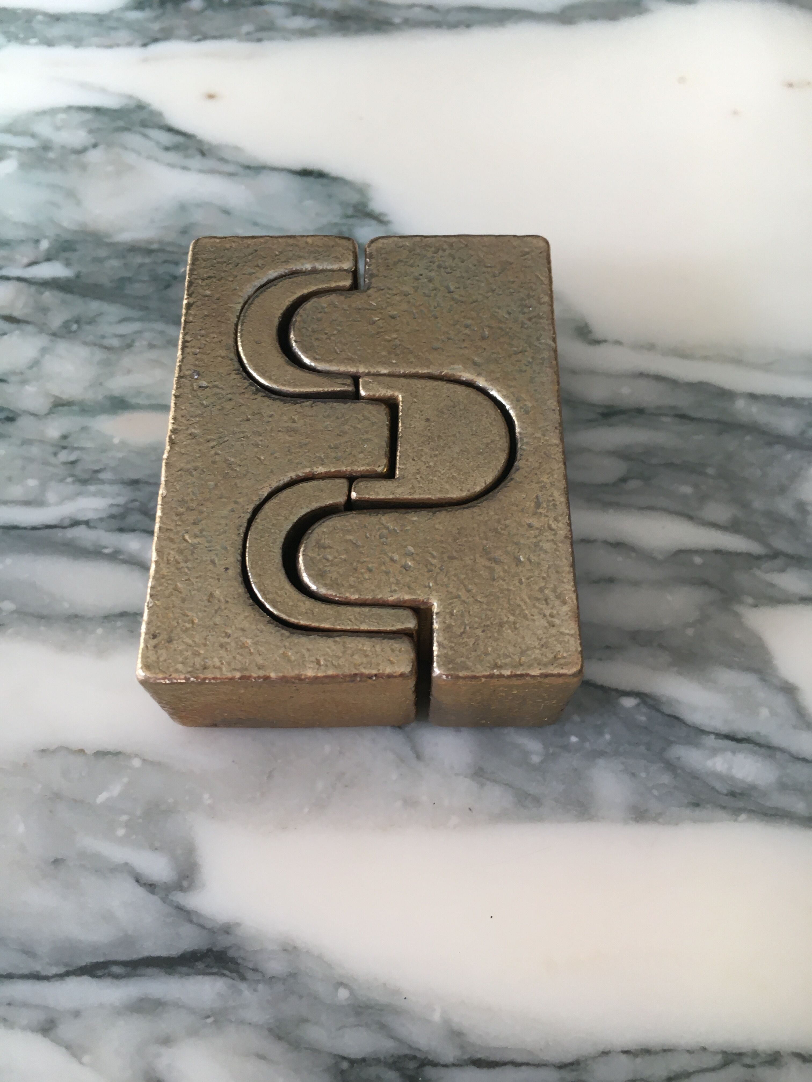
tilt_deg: -65.4
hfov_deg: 48.2
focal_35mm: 29
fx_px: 907
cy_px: 541
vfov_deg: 61.7
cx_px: 406
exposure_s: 1/33
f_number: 2.2
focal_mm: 4.15
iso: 25
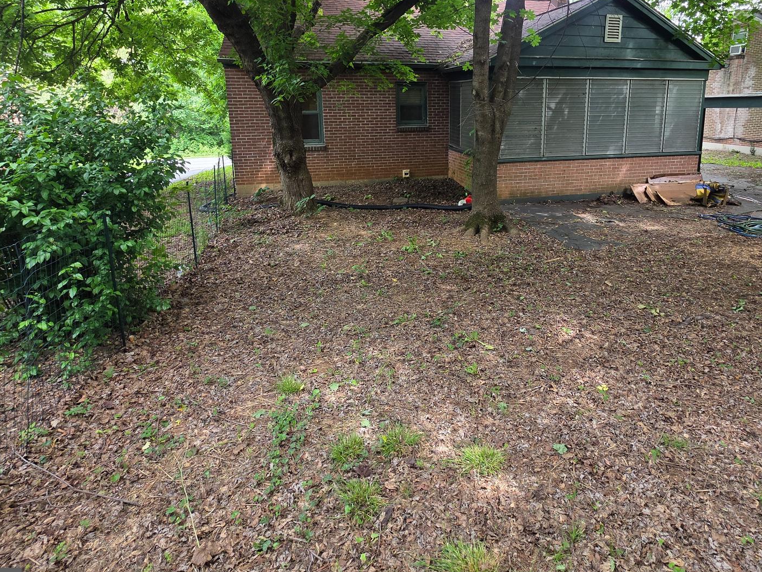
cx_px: 443
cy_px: 194
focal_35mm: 19
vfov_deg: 67.0
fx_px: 418
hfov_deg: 84.0
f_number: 1.9
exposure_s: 1/120
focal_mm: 2.2
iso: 50
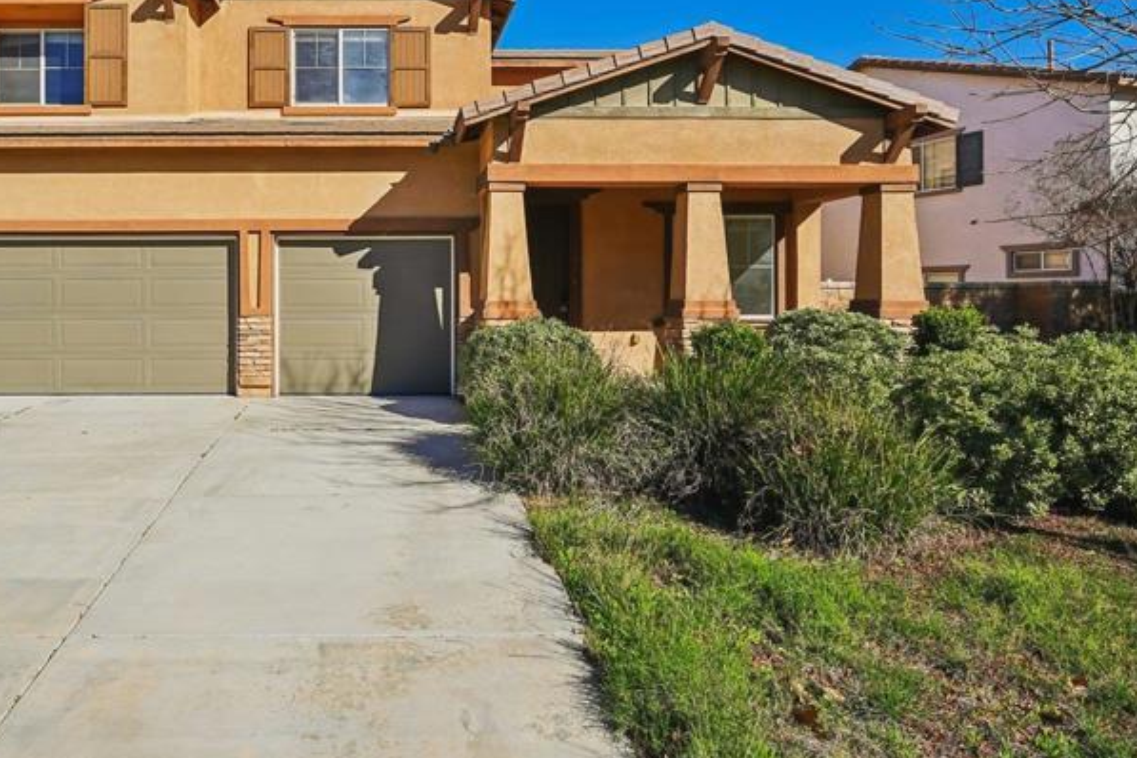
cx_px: 387
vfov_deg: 52.7
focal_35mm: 24
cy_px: 293
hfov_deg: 71.7
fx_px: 758
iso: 125
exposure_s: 1/400
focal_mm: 14
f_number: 8
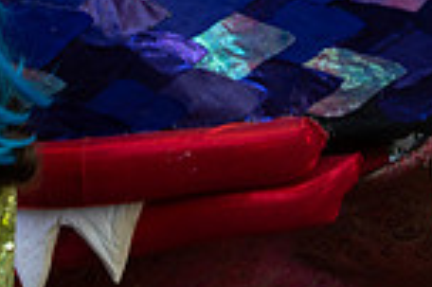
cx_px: 299
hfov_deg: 20.5
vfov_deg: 13.4
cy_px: -55
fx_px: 1187
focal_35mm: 99
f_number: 2.8
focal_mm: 24
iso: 400
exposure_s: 1/160
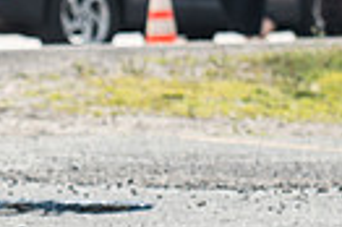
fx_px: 7581
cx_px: -178
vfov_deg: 1.7
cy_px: 55
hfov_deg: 2.6
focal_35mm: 799
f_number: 4.5
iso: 250
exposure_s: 1/1600
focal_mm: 110
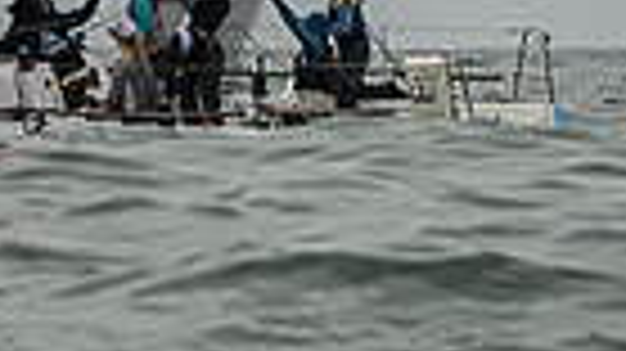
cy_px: -267
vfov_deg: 1.5
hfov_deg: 2.7
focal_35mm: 815
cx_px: -11
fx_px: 13520
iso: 220
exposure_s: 1/4000
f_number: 4.8
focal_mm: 145
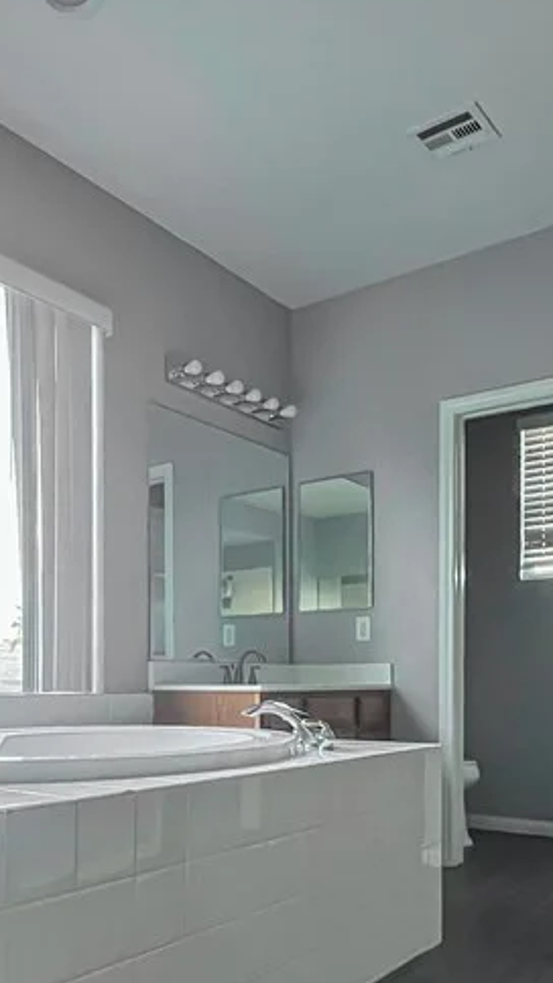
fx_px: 781
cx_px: 171
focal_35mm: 30
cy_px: 688
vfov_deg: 62.0
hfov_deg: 38.4
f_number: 1.8
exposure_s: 1/60
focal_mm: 1.57
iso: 1000
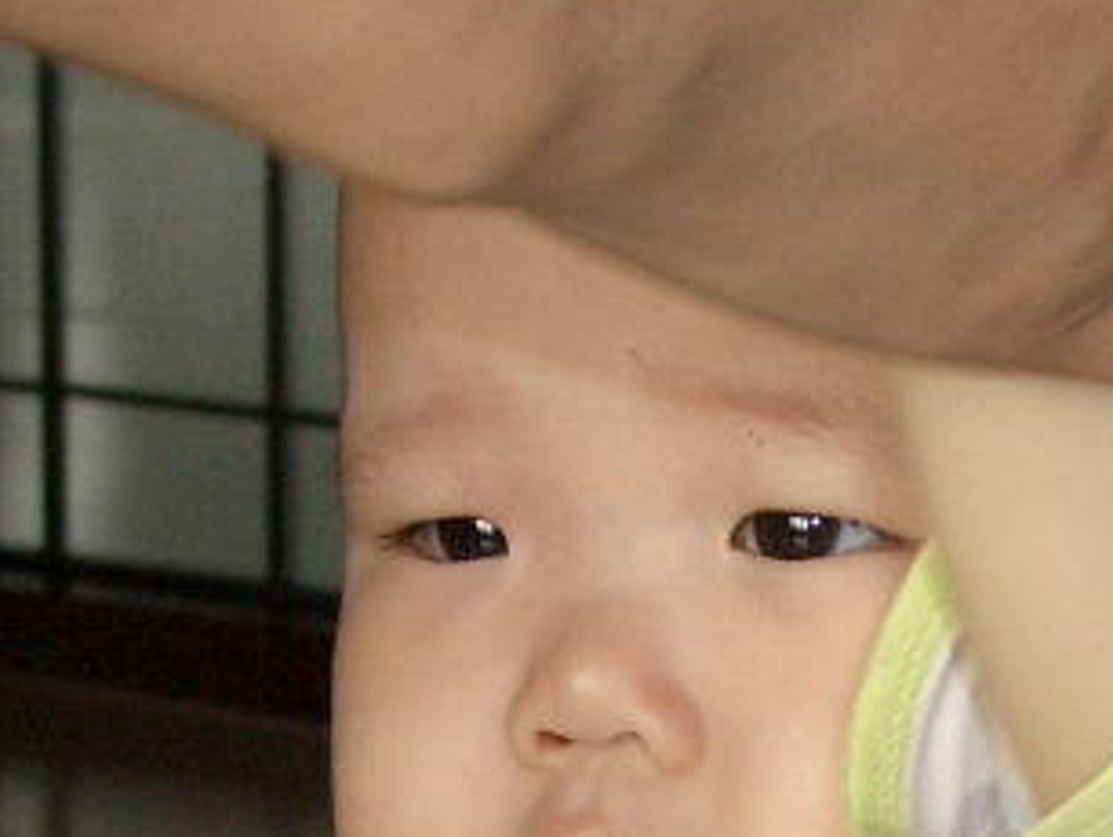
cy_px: 855
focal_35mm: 138
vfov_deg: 10.7
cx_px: 986
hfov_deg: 14.2
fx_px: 4441
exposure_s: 1/60
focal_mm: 7.1
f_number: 2.8
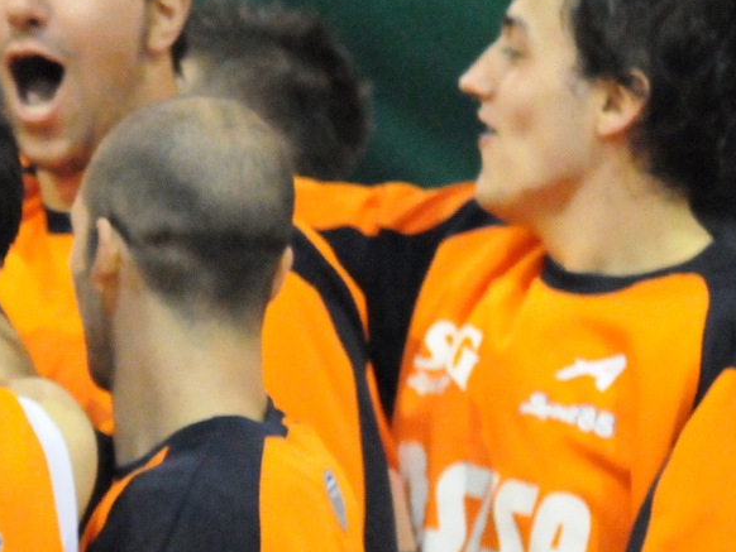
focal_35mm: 499
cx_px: -220
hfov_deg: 4.0
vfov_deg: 3.0
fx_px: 10614
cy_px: 256
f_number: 2.8
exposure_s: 1/320
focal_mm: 112
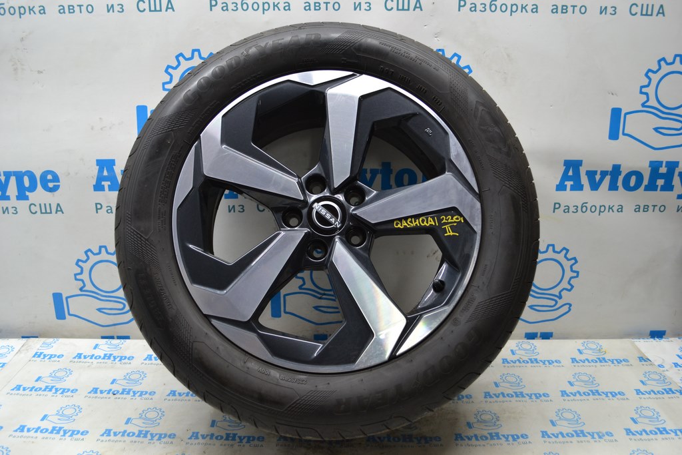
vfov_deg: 43.6
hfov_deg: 61.9
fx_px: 568
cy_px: 228
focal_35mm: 30
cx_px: 341
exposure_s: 1/60
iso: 400
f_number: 4
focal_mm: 20
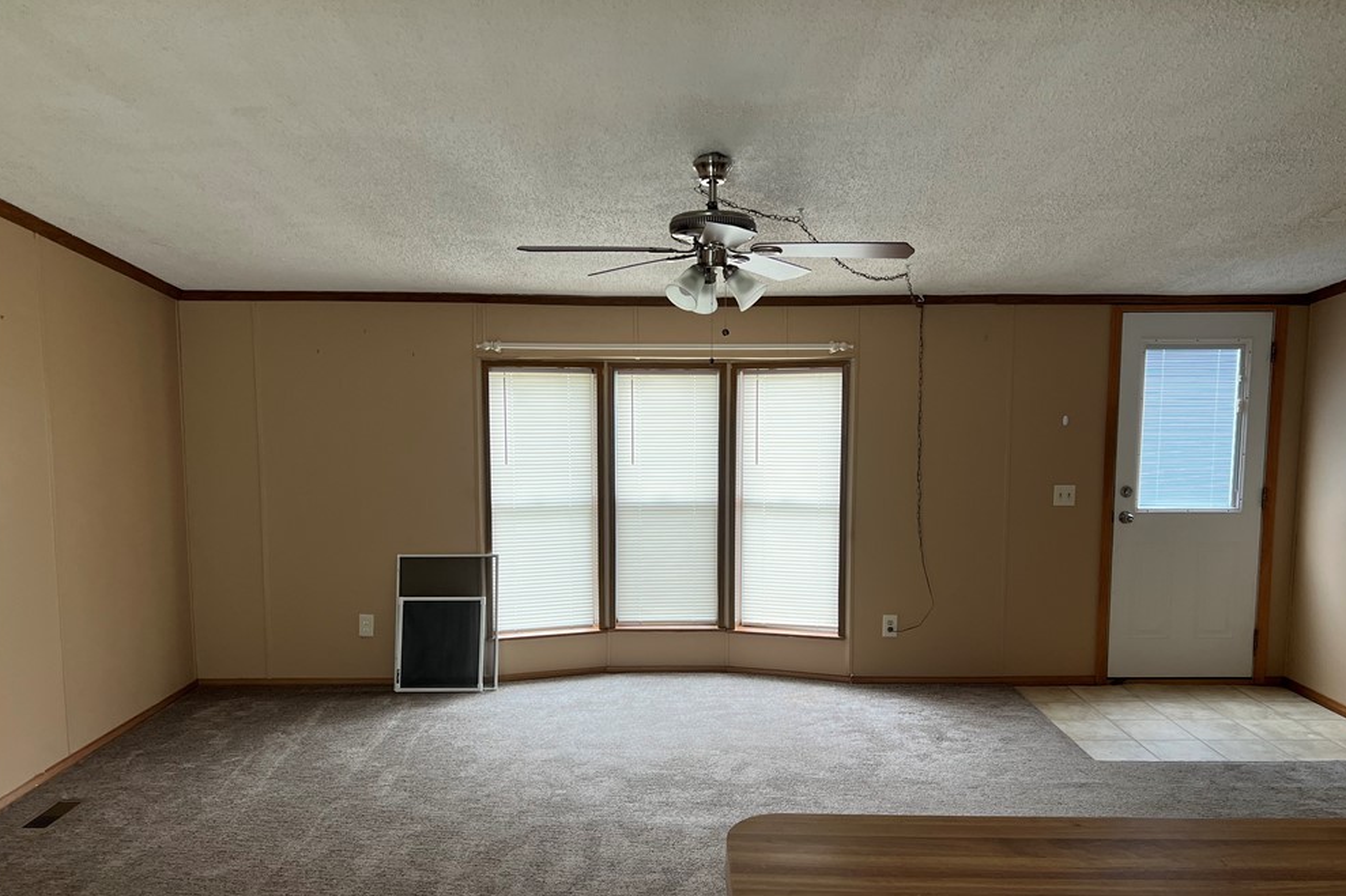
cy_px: 498
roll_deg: -0.3
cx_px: 687
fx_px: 1047
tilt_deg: -6.0
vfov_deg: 46.3
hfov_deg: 65.5
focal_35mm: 28
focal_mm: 5.7
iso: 125
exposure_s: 1/102
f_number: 1.5
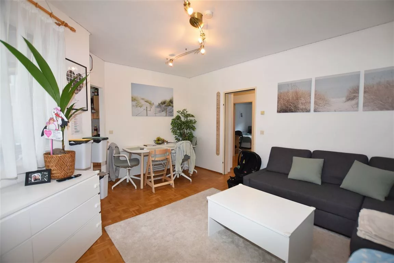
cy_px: 132
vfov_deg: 77.3
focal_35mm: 15
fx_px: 164
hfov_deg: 100.4
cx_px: 197
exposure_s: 1/60
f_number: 4
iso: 720
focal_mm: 10
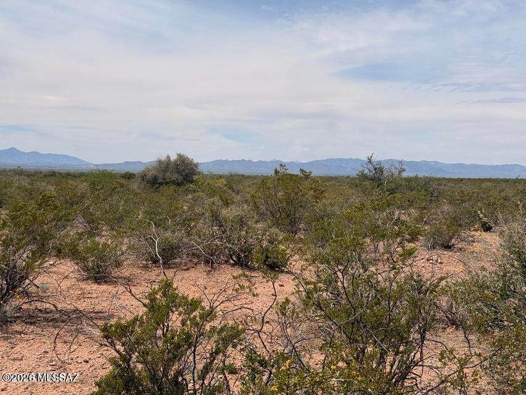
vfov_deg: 30.3
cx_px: 263
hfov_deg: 39.7
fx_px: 729
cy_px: 198
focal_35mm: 48
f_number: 1.78
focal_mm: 6.76
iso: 64
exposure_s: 1/9901
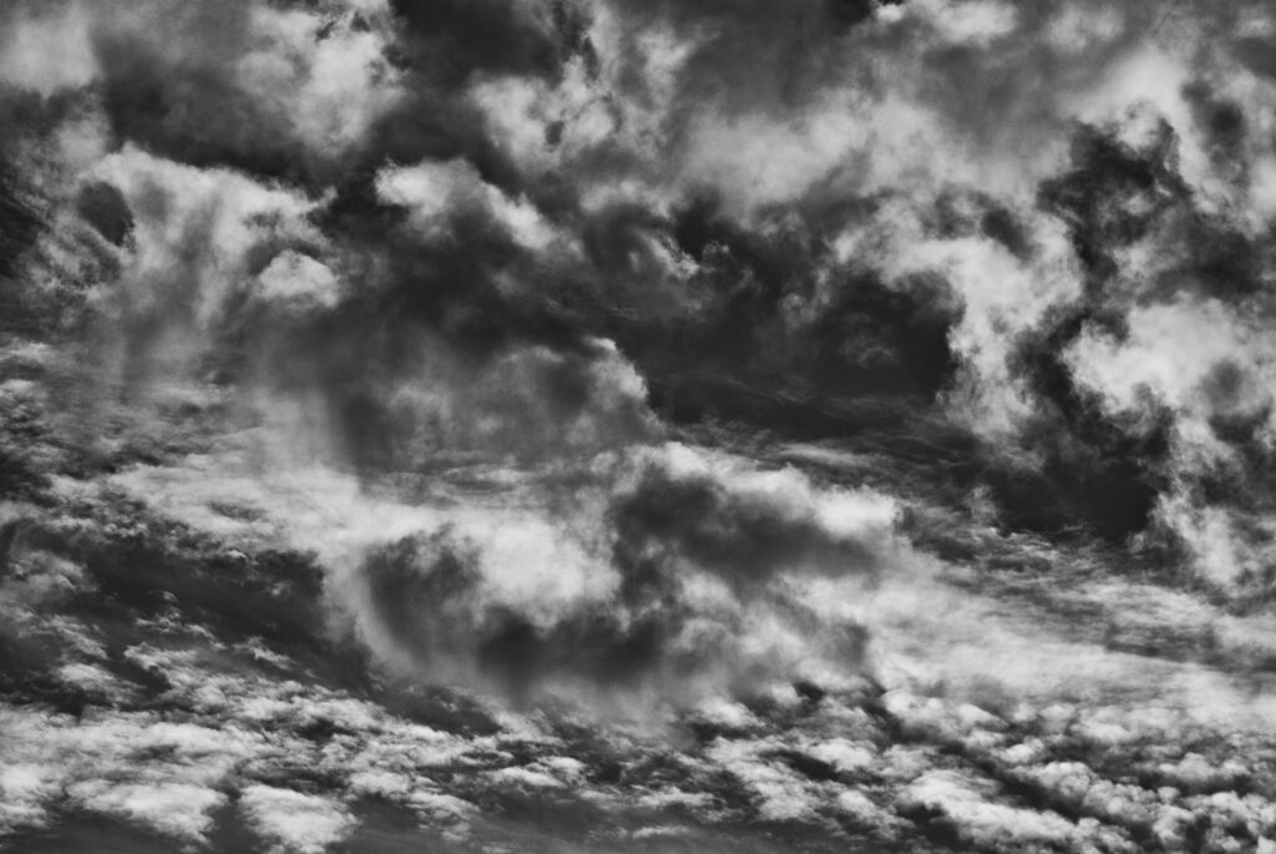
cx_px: 638
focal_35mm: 105
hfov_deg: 19.4
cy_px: 427
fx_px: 3725
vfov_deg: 13.1
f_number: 2.8
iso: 100
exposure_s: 1/4000
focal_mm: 70
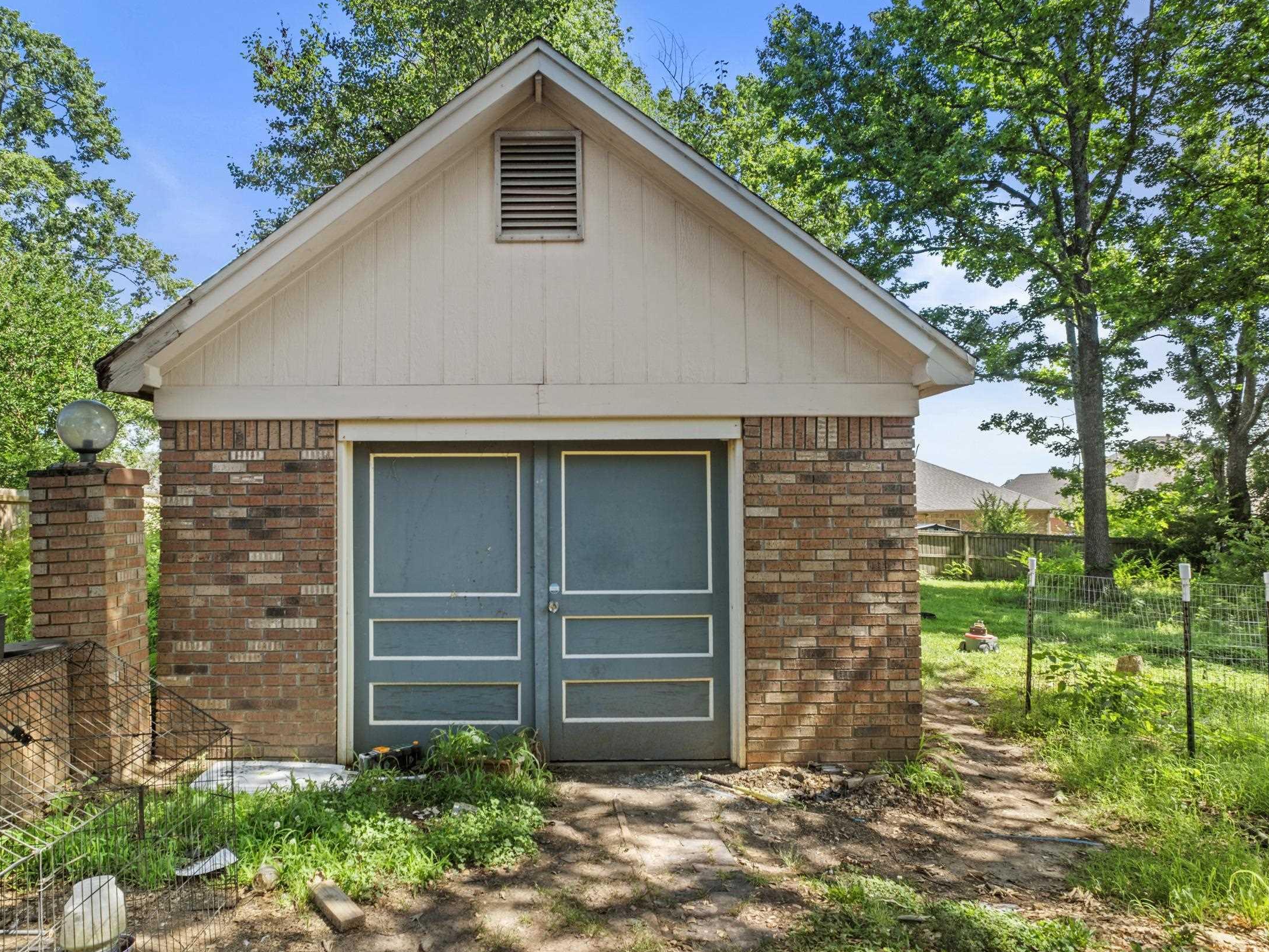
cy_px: 478
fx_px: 733
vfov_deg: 66.0
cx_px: 563
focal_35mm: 20
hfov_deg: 81.4
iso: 200
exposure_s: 1/15
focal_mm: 12
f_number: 7.1
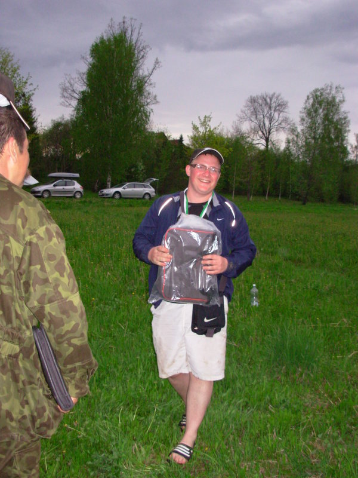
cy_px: 239
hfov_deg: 37.7
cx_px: 179
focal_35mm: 38
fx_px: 524
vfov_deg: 49.0
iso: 154
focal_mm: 6.3
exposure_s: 1/98.7
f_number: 2.9
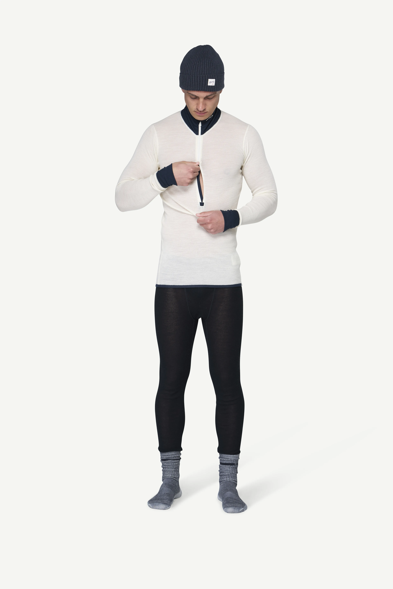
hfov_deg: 19.5
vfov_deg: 28.8
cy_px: 294
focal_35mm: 70
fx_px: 1146
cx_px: 196
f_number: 5.6
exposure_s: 1/50
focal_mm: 70
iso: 100
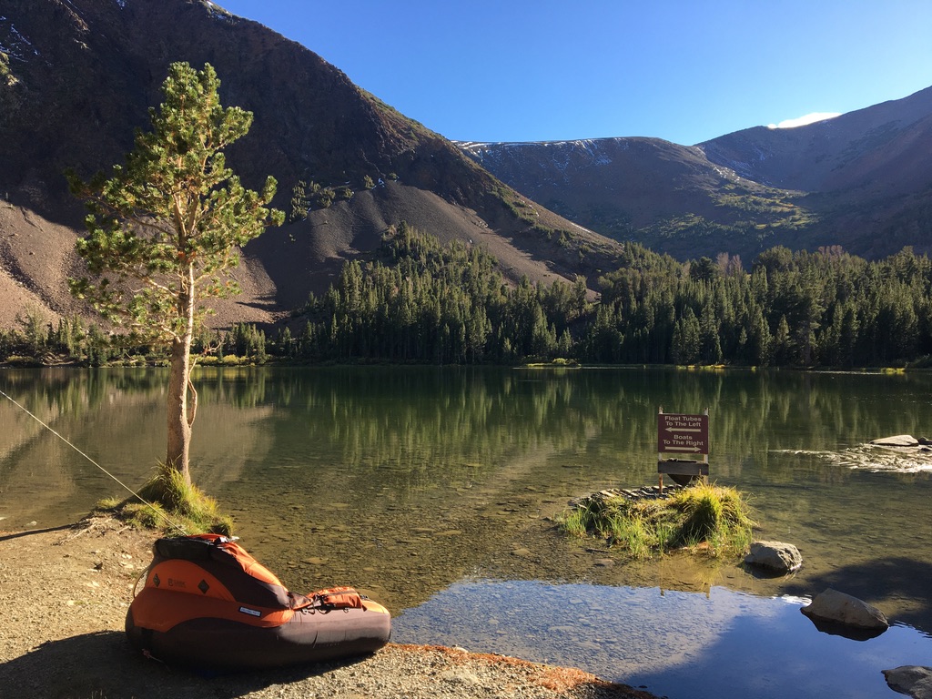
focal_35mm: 29
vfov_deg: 48.2
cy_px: 350
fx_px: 781
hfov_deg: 61.7
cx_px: 466
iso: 25
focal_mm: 4.15
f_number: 2.2
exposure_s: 1/620
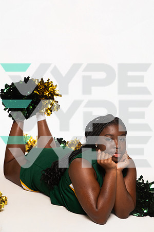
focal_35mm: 65
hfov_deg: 20.9
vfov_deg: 31.0
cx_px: 77
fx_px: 417
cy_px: 116
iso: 800
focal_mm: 65
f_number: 7.1
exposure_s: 1/320
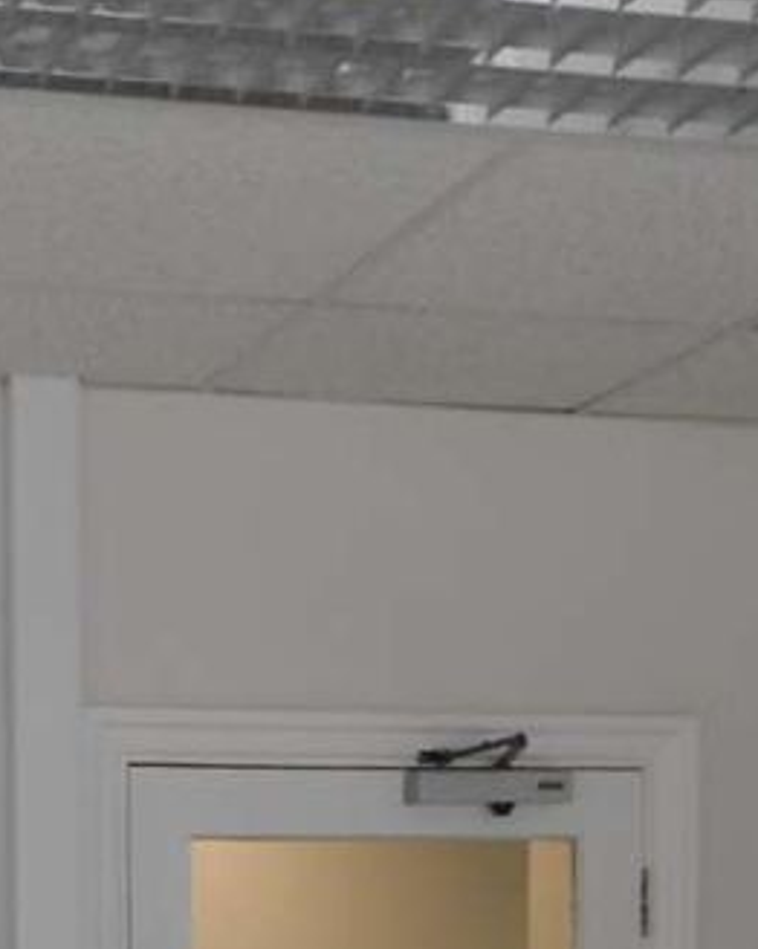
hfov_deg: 17.3
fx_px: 2414
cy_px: 1179
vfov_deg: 20.6
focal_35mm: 86
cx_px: -78
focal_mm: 4.6
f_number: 3.2
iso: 80
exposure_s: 1/40
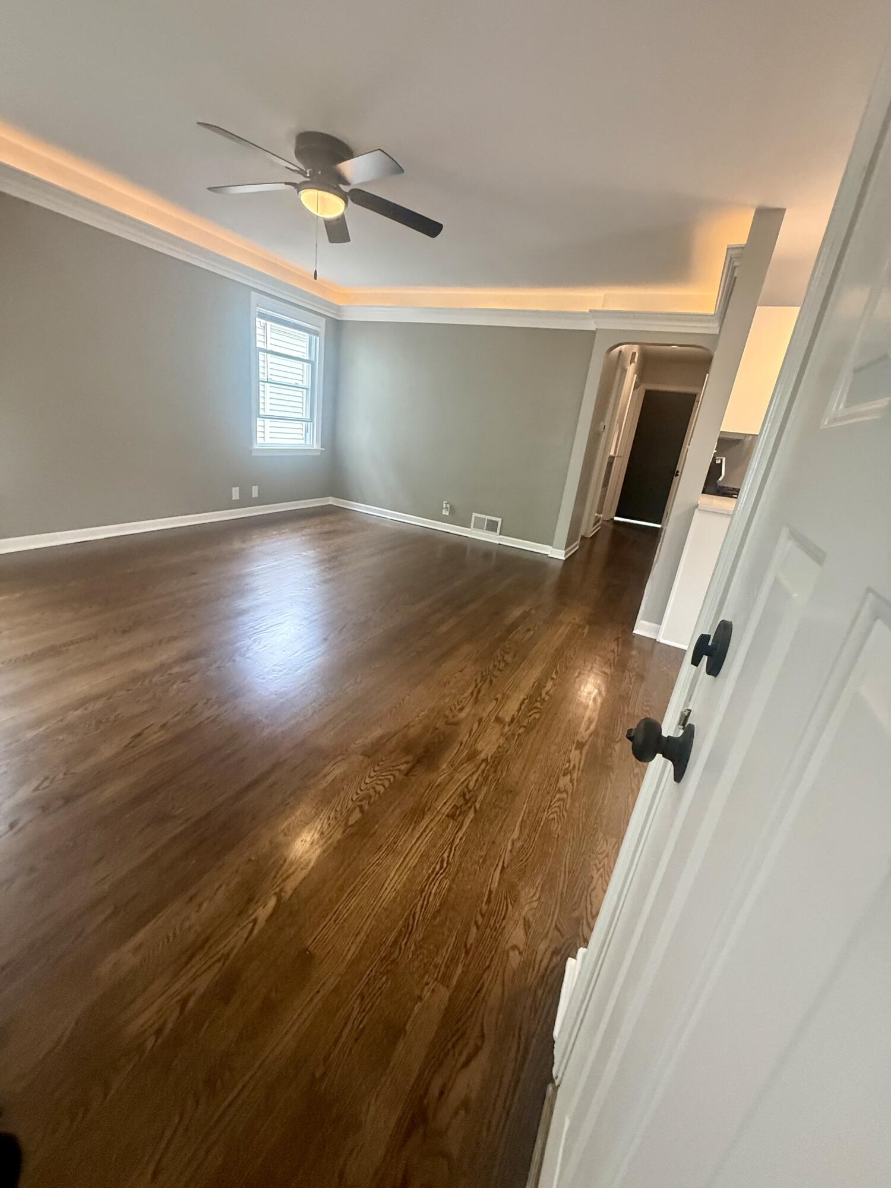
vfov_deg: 102.1
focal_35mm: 14
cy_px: 594
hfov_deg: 85.7
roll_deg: -7.6
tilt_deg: -18.4
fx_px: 480
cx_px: 446
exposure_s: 1/120
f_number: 2.2
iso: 500
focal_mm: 2.22
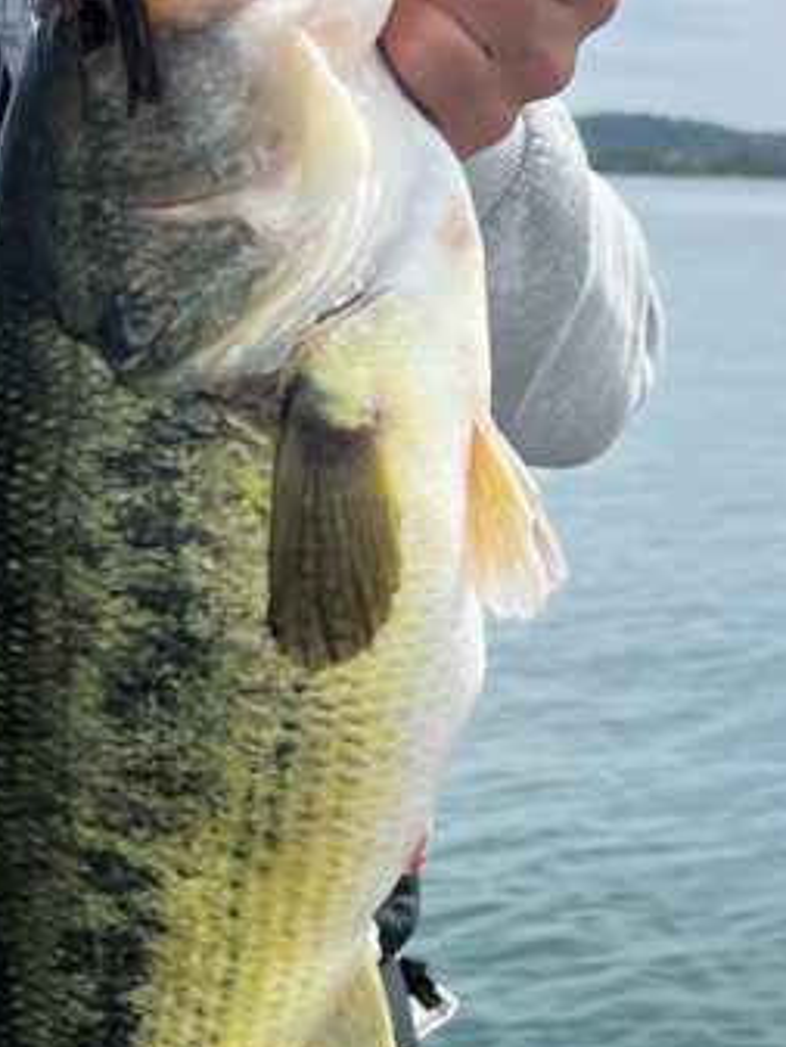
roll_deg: -0.9
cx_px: 78
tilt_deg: -7.1
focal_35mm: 79
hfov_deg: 18.4
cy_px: 494
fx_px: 2390
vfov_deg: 24.7
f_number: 1.5
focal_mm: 5.7
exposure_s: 1/4444
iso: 50
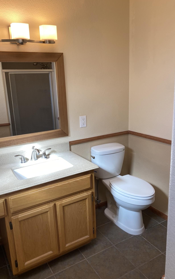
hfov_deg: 44.5
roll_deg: +2.6
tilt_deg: -13.3
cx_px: 84
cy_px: 141
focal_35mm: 28
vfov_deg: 66.5
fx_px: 214
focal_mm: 4.25
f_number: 1.8
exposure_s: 1/120
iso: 40
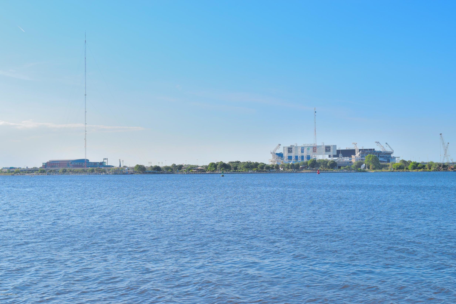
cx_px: 228
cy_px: 152
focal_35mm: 48
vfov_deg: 28.1
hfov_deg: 41.1
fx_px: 608
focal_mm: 32
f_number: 10
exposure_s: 1/400
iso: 200
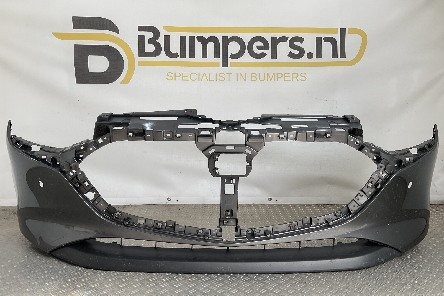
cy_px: 167
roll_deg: -1.5
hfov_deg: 60.3
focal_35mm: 31
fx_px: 382
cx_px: 224
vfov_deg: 42.2
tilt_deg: -10.0
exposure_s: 1/344
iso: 16
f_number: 1.8
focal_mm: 3
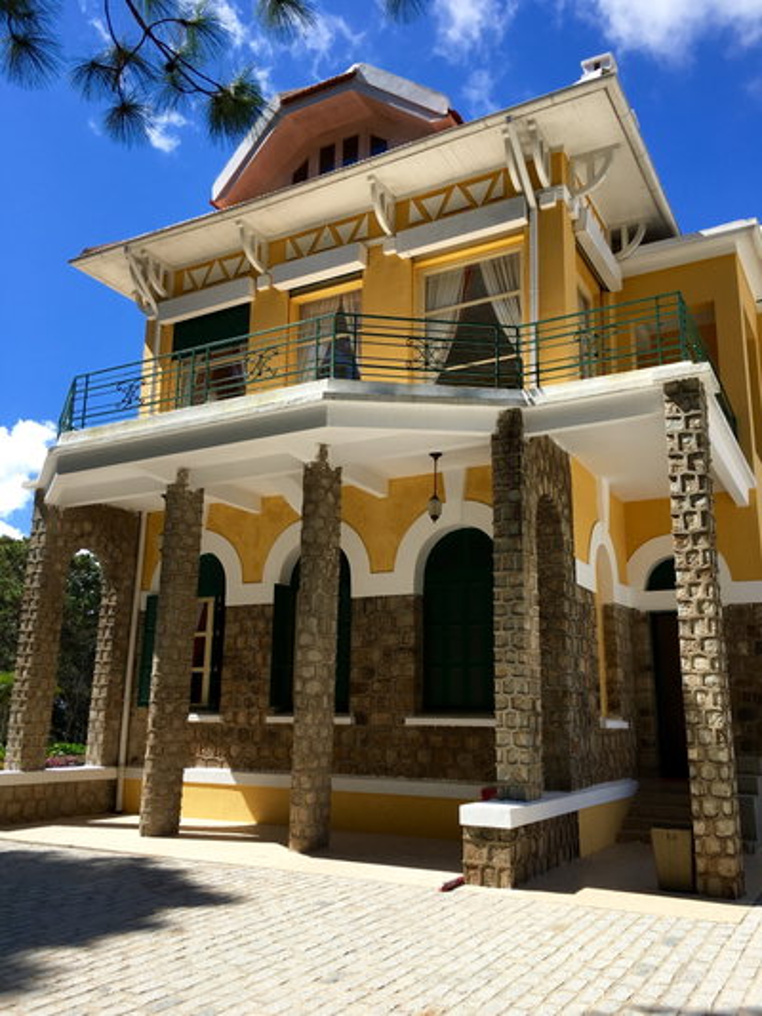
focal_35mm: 29
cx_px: 381
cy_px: 508
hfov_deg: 48.2
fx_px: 851
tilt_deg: +14.2
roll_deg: -2.3
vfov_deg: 61.6
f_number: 2.2
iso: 25
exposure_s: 1/1083
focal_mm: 4.15
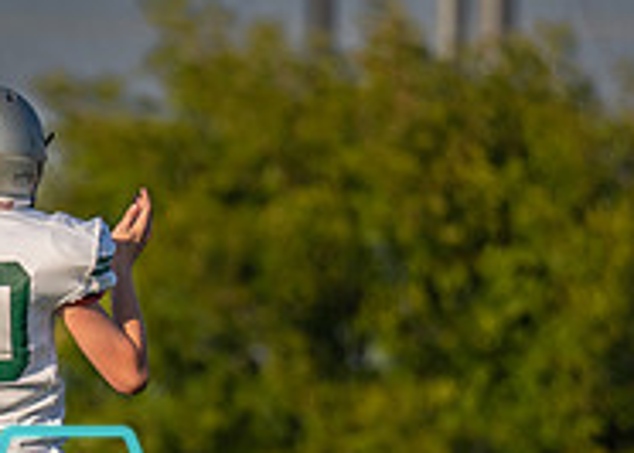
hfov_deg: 1.8
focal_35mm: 1128
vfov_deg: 1.3
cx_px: -235
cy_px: 514
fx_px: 20318
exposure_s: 1/2500
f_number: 2.8
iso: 100
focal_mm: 200
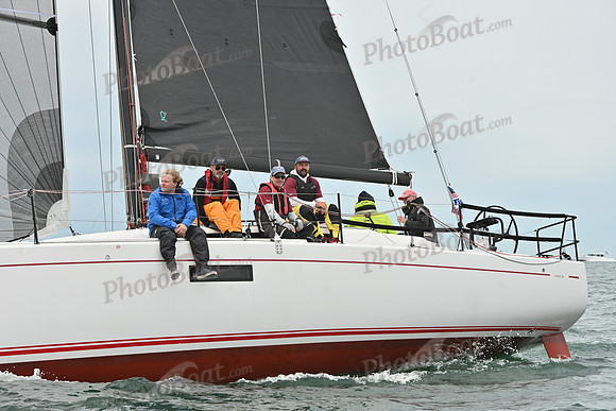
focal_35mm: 110
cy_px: 206
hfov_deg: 18.6
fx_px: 1883
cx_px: 308
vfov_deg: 12.5
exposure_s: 1/1000
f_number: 10
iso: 320
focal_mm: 110
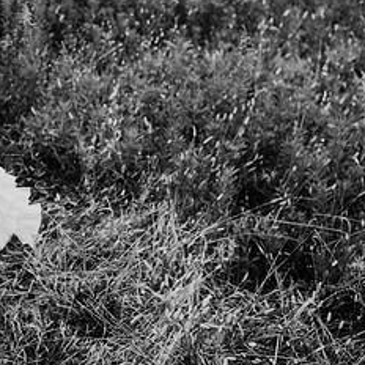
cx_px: 65
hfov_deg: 32.3
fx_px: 608
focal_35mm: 51
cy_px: 131
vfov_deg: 33.2
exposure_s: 1/400
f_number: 2.5
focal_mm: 24
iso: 250
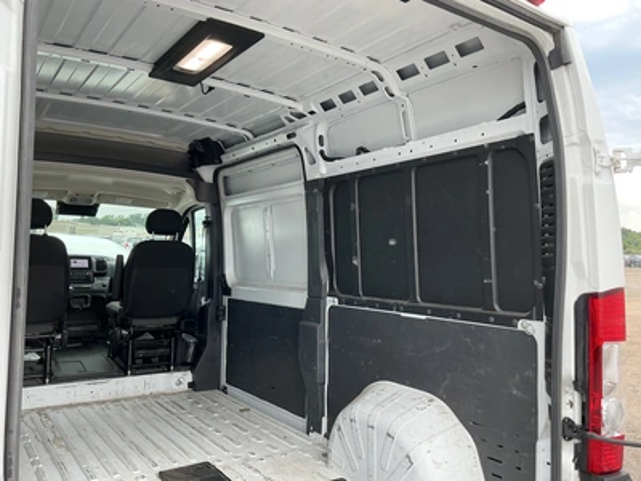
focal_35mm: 28
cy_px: 240
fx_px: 518
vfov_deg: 49.7
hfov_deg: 63.4
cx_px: 320
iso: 25
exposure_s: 1/164
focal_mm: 3
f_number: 1.8
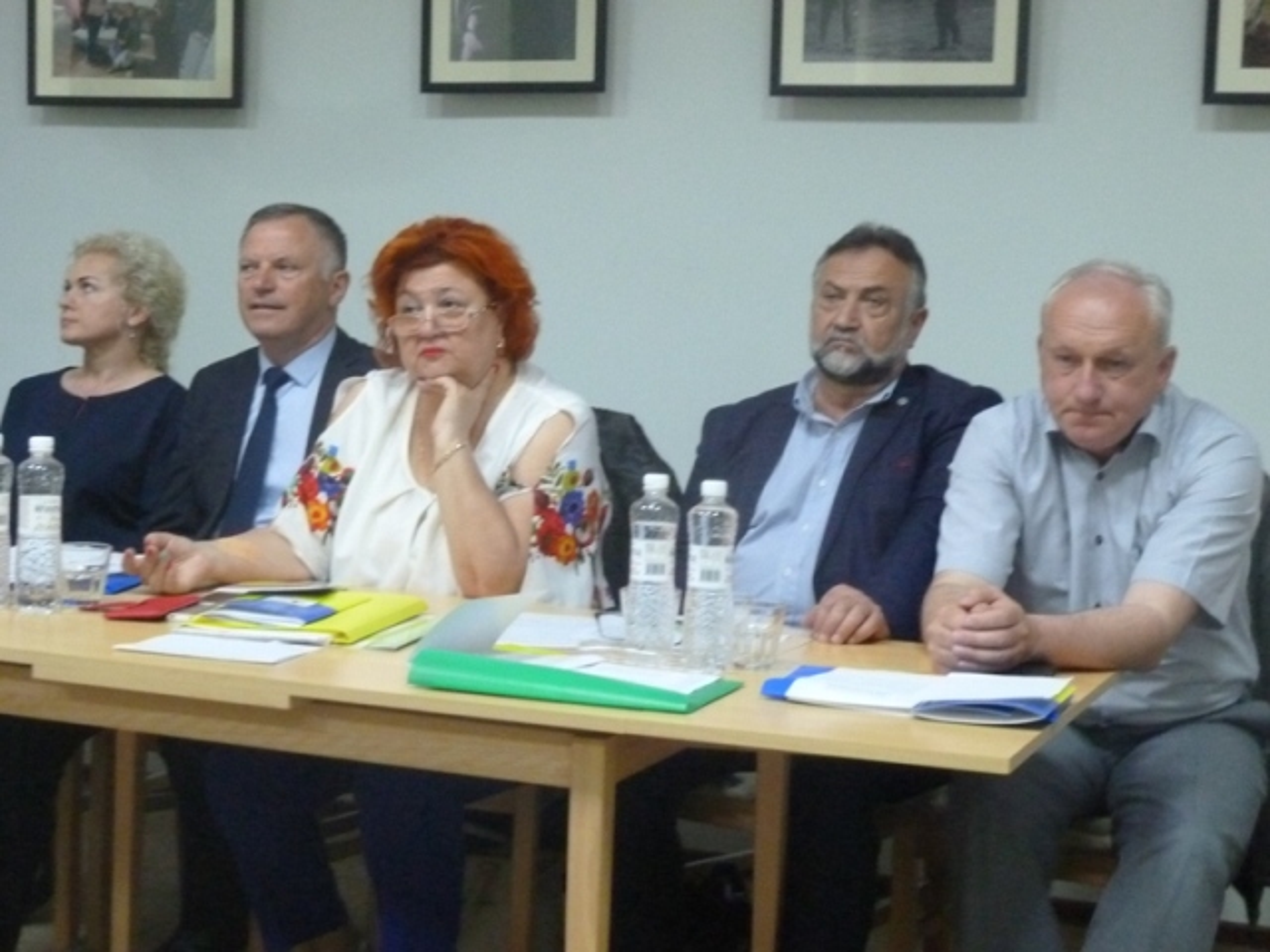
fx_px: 2018
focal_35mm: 55
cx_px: 635
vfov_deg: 26.6
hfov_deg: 34.9
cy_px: 476
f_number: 3.9
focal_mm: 9.1
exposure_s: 1/20
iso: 800
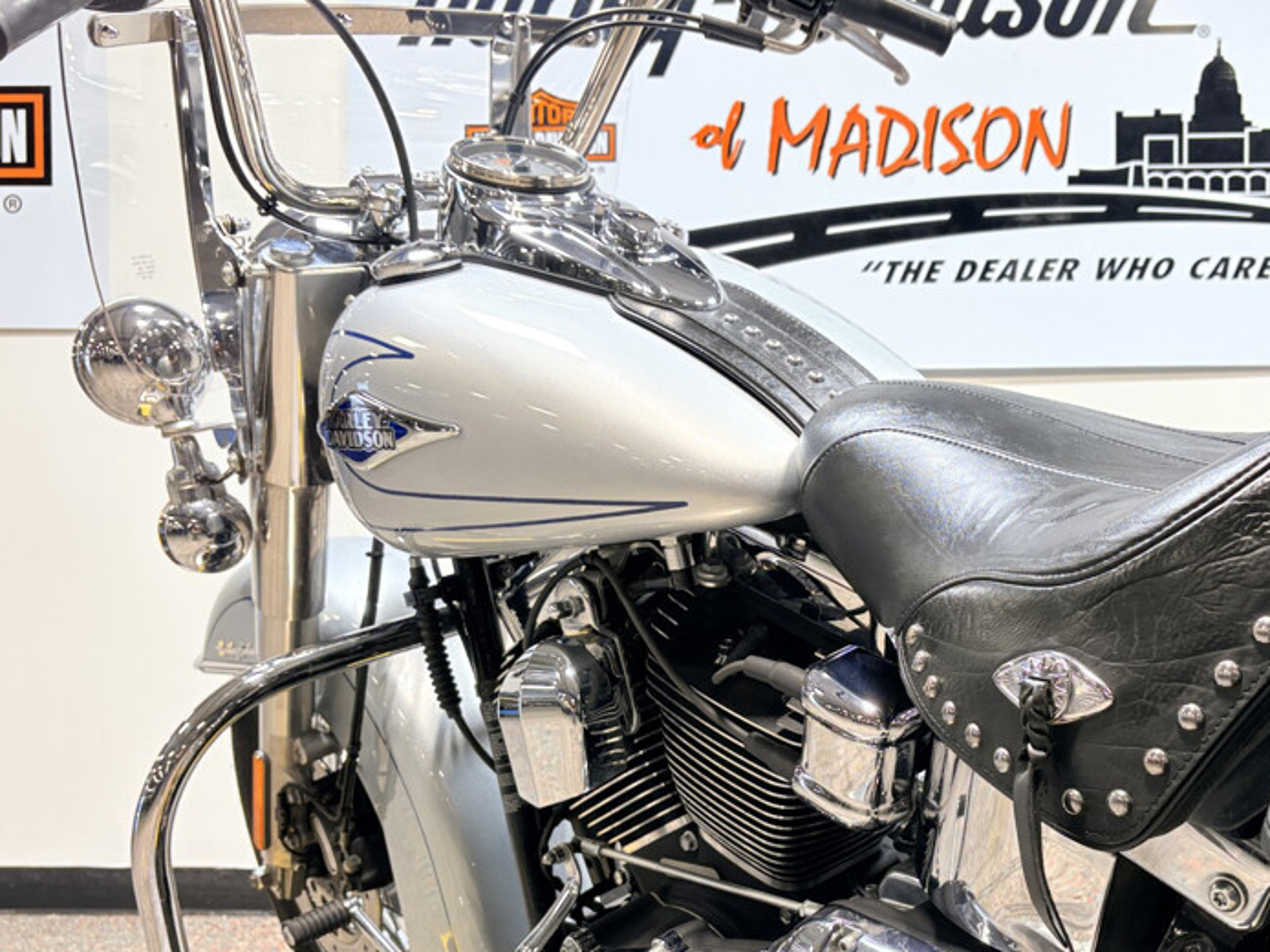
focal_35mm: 40
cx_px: 821
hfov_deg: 46.3
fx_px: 1467
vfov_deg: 35.6
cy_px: 633
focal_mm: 5.96
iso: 64
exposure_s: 1/120
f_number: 1.6
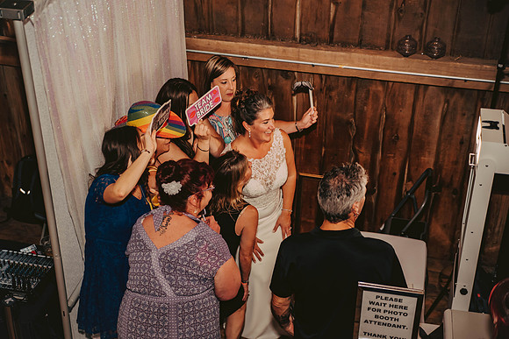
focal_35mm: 60
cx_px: 254
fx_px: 848
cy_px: 170
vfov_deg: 22.6
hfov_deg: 33.4
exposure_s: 1/200
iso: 800
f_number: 2.8
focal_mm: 60
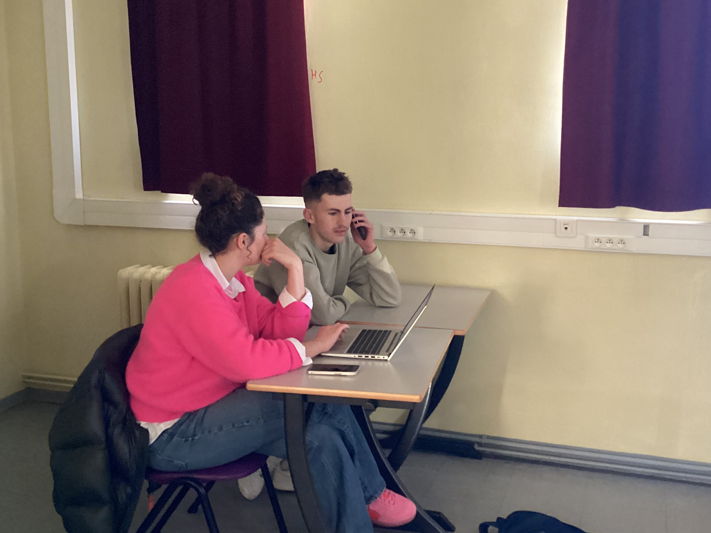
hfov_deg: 46.8
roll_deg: -0.4
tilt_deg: -8.7
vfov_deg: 35.9
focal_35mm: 40
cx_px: 378
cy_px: 240
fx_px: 822
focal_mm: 3.3
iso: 500
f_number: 2.4
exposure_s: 1/30
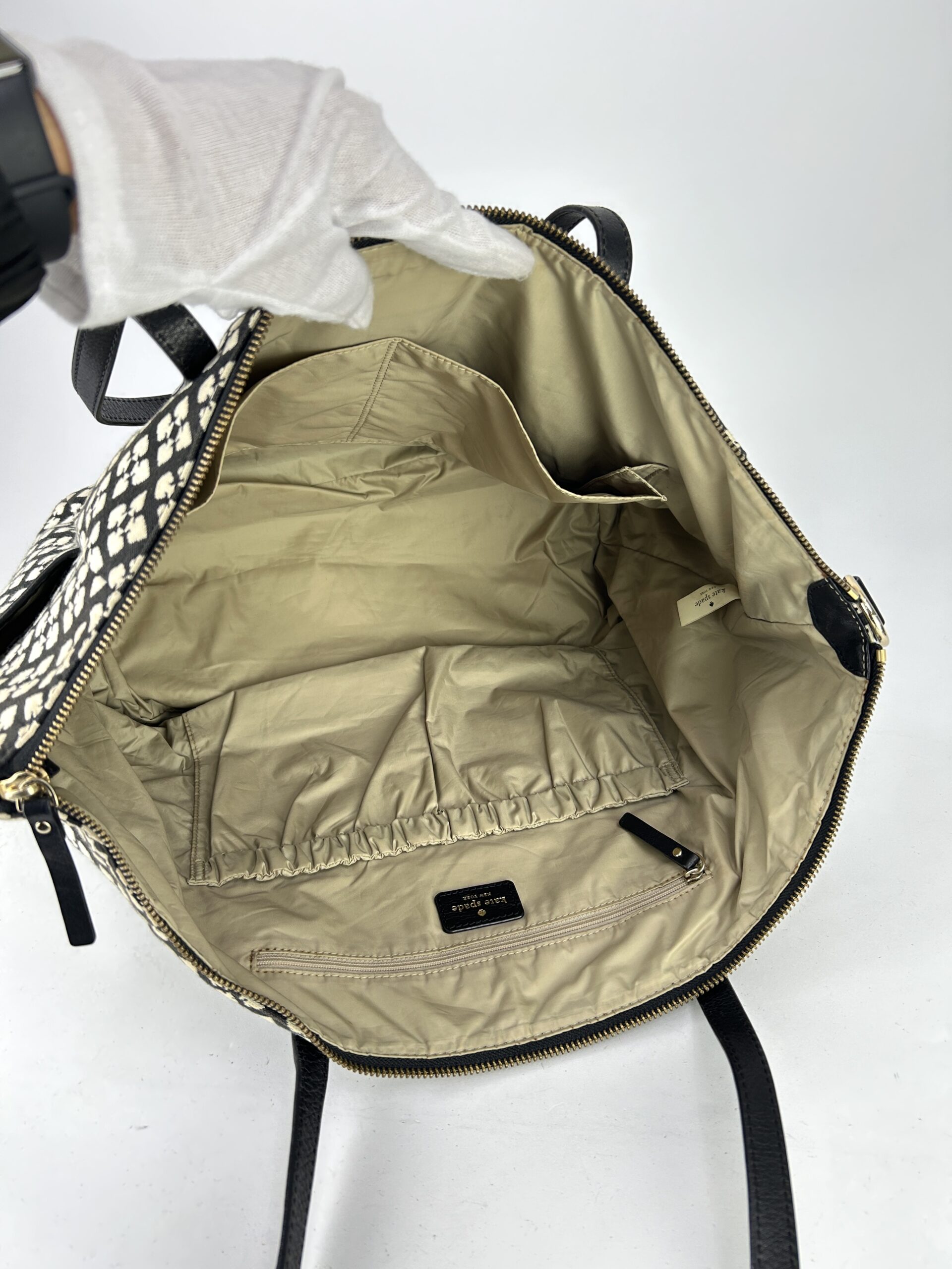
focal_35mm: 26
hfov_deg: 53.1
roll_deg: +0.9
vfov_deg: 67.3
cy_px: 634
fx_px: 953
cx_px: 476
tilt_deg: -30.4
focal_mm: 5.7
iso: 50
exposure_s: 1/100
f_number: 1.5
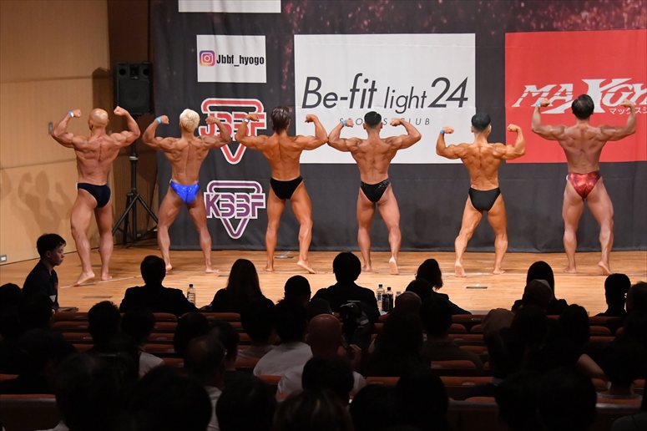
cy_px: 216
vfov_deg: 10.2
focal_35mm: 135
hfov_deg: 15.2
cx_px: 324
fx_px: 2425
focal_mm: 90
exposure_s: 1/400
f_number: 5.6
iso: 9000
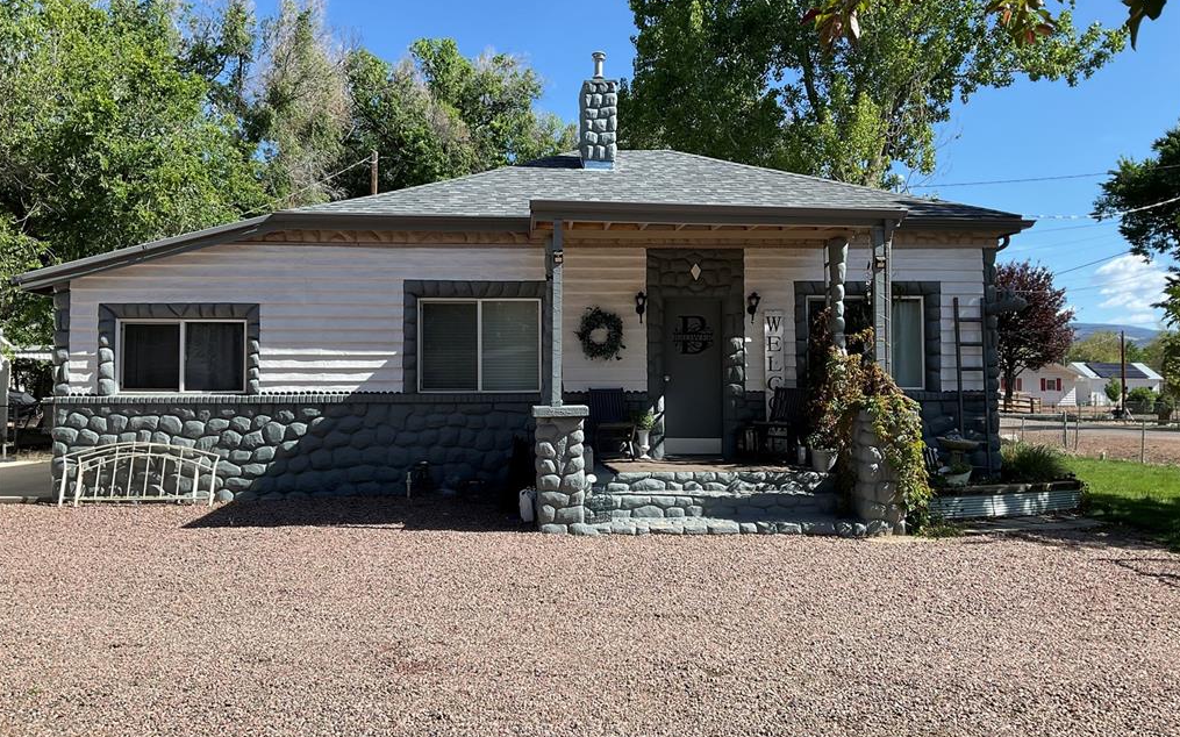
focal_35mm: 31
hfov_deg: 61.2
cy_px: 360
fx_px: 997
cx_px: 592
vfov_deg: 40.6
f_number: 1.8
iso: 16
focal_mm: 3
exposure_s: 1/1121
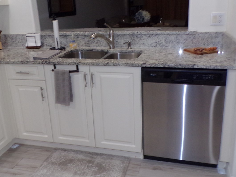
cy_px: 66
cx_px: 118
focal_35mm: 36
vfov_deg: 39.4
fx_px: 245
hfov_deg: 51.4
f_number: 3
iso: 200
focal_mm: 4.3
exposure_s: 1/34
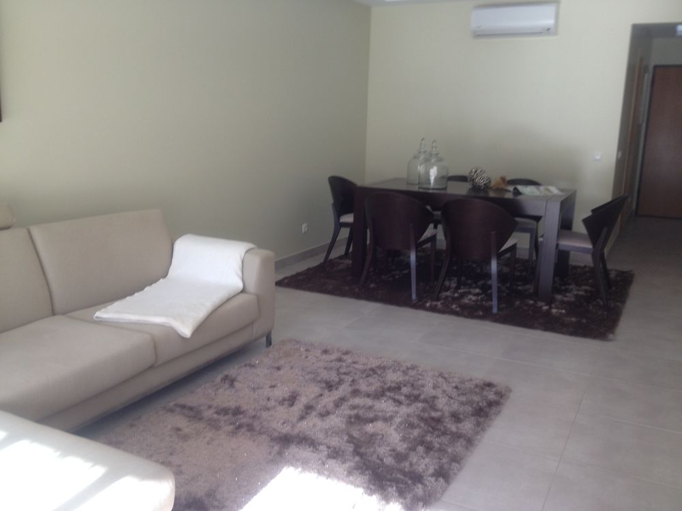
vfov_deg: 40.7
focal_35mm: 35
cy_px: 256
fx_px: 690
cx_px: 341
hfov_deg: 52.6
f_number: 2.4
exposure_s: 1/40
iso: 50
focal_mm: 4.28
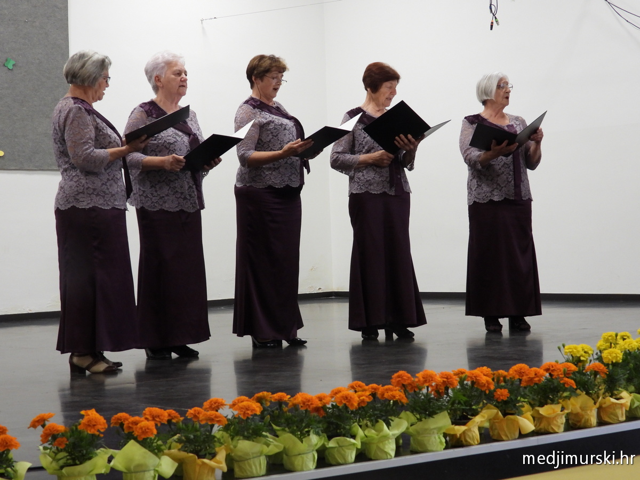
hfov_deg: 26.0
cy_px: 240
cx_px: 320
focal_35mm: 75
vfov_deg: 19.6
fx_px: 1387
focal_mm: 13.5
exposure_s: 1/30
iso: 400
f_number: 3.5
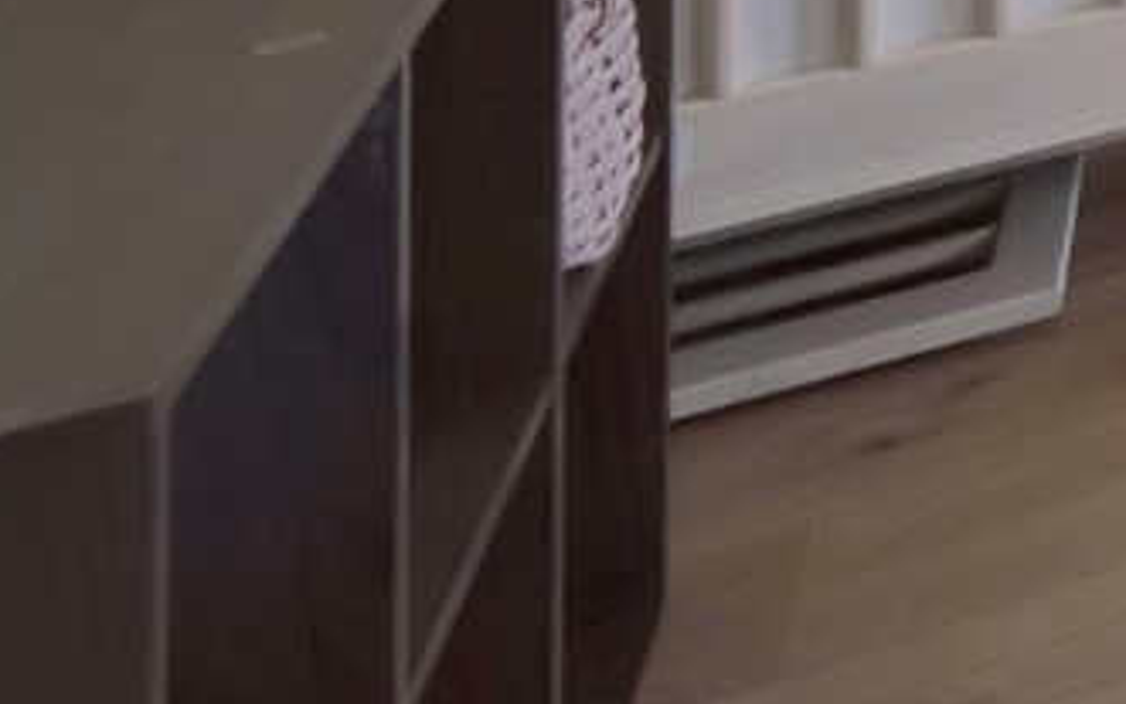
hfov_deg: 11.7
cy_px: -1294
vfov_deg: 11.7
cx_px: 3310
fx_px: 2271
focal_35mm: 74
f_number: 9
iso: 640
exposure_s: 1/25
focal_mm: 12
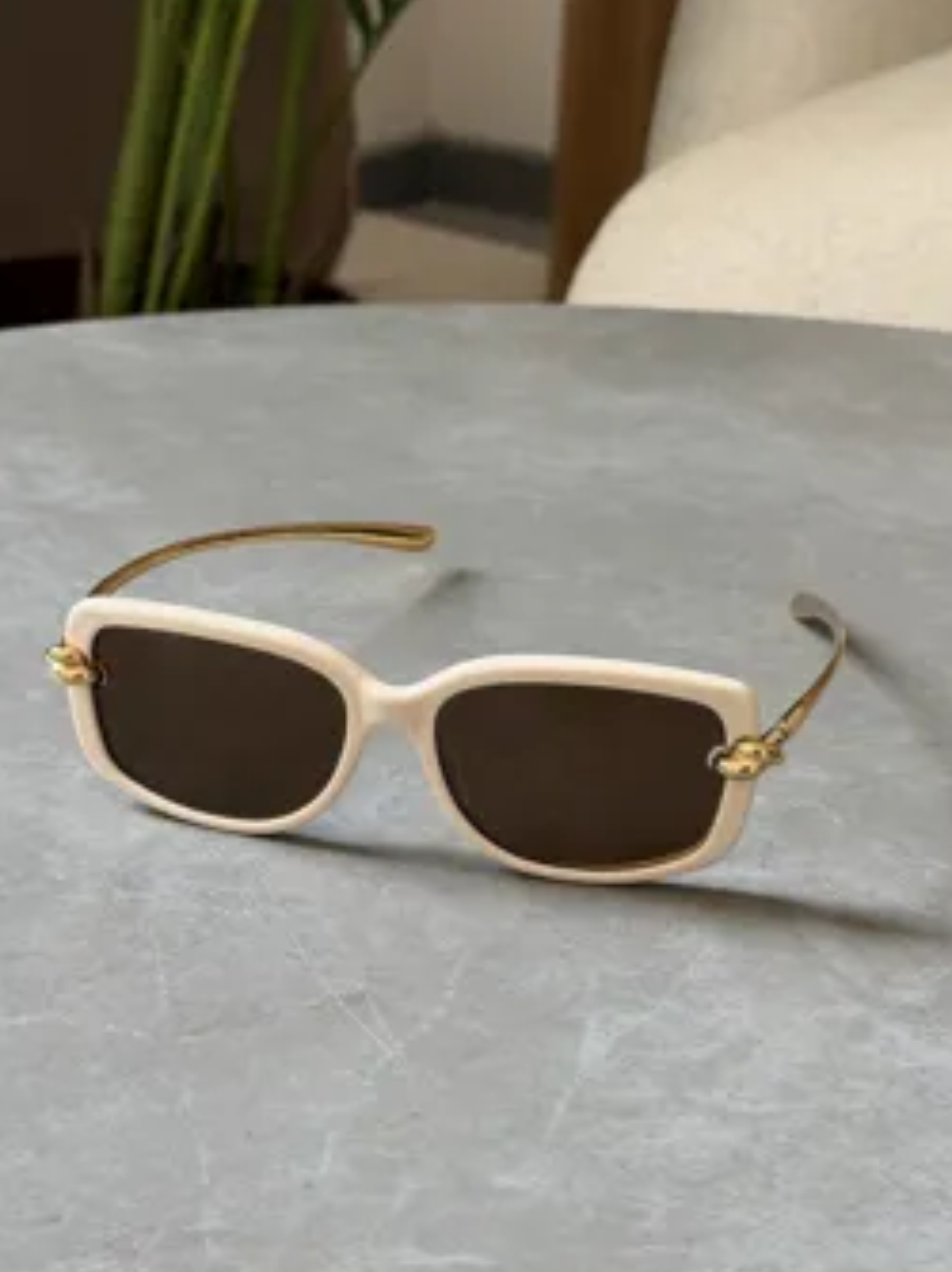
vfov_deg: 28.2
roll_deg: -1.5
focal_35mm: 69
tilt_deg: -22.9
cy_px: 598
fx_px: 2533
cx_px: 468
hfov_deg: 21.3
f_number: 1.78
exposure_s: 1/60
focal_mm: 6.76
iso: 100
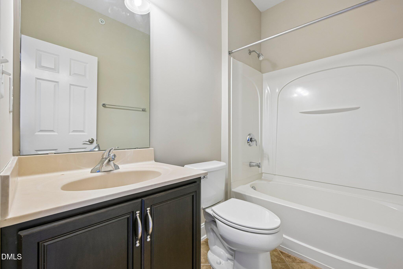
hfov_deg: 98.5
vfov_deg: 75.5
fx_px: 173
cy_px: 134
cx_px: 202
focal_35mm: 16
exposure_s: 1/15
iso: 400
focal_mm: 15.5
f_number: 8
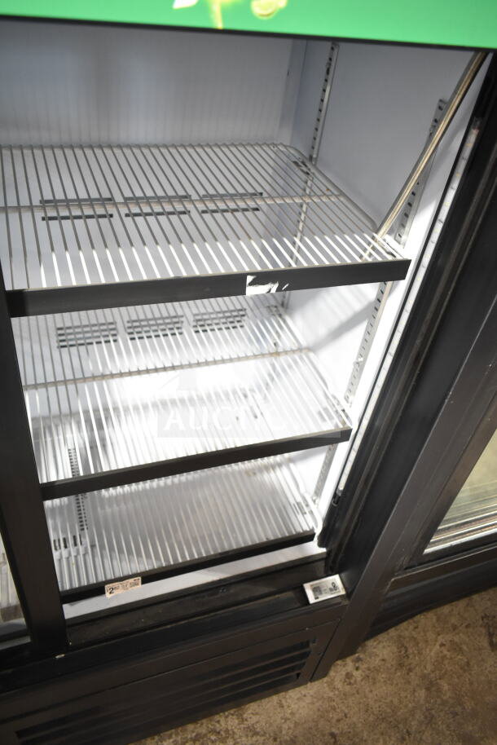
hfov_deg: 48.0
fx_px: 559
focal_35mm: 27
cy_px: 372
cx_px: 248
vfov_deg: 67.4
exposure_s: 1/50
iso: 1600
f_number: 3.5
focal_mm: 18
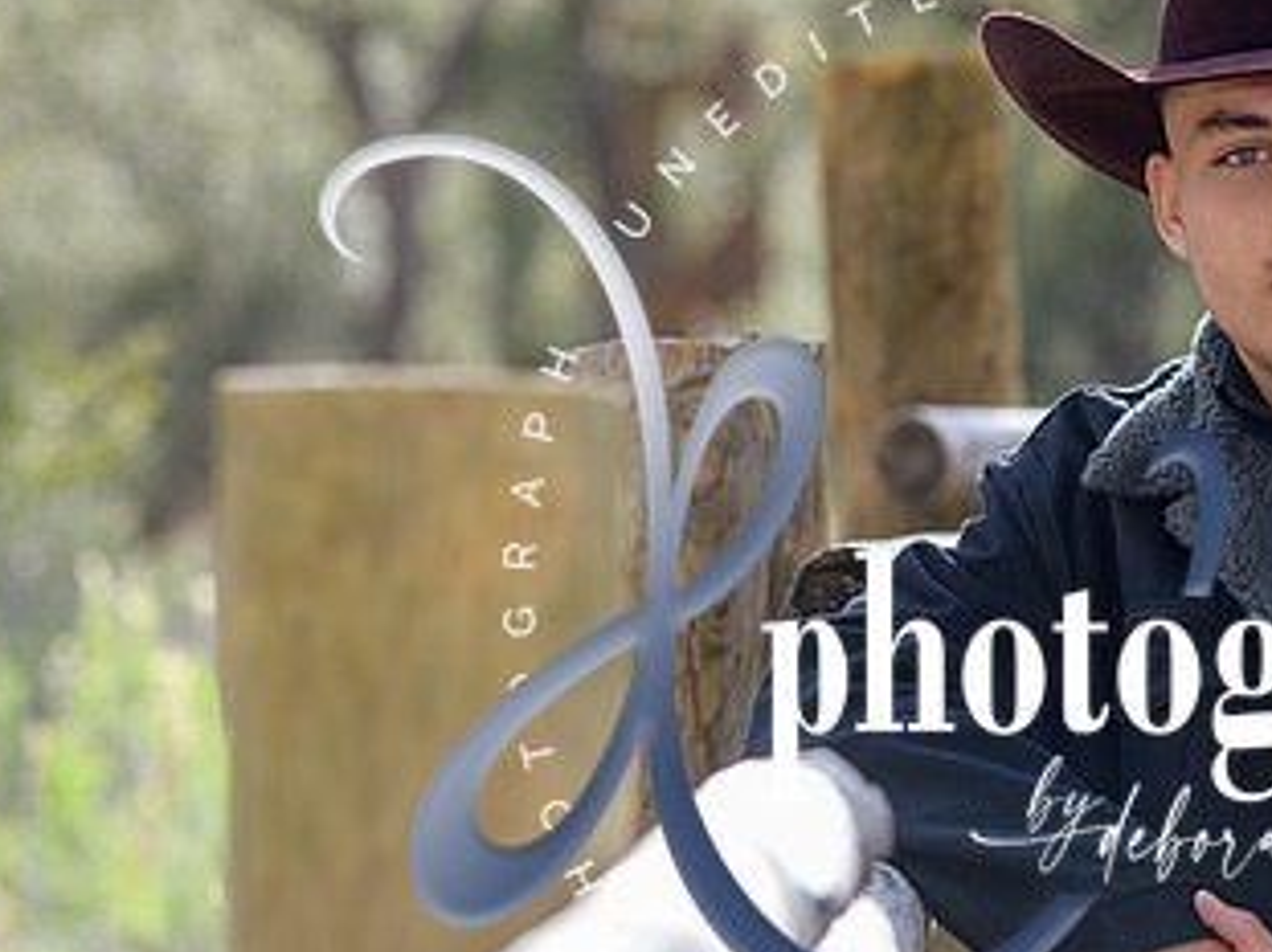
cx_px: 1063
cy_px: 578
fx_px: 7383
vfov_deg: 7.4
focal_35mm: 201
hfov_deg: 9.8
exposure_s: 1/400
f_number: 3.5
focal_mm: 112
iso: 250
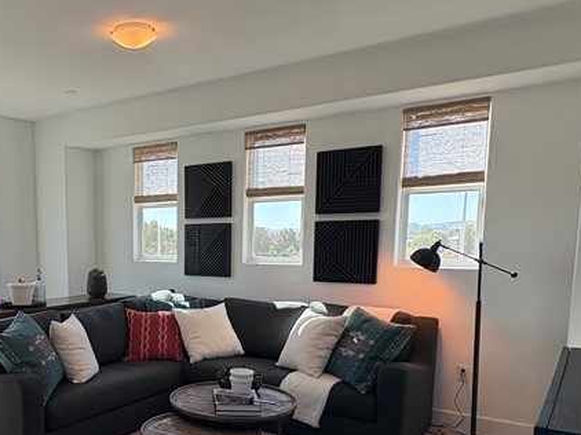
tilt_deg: -8.8
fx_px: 570
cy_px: 318
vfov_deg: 40.7
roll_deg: +1.3
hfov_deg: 51.3
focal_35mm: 34
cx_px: 135
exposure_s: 1/233
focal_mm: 2.22
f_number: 2.2
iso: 64
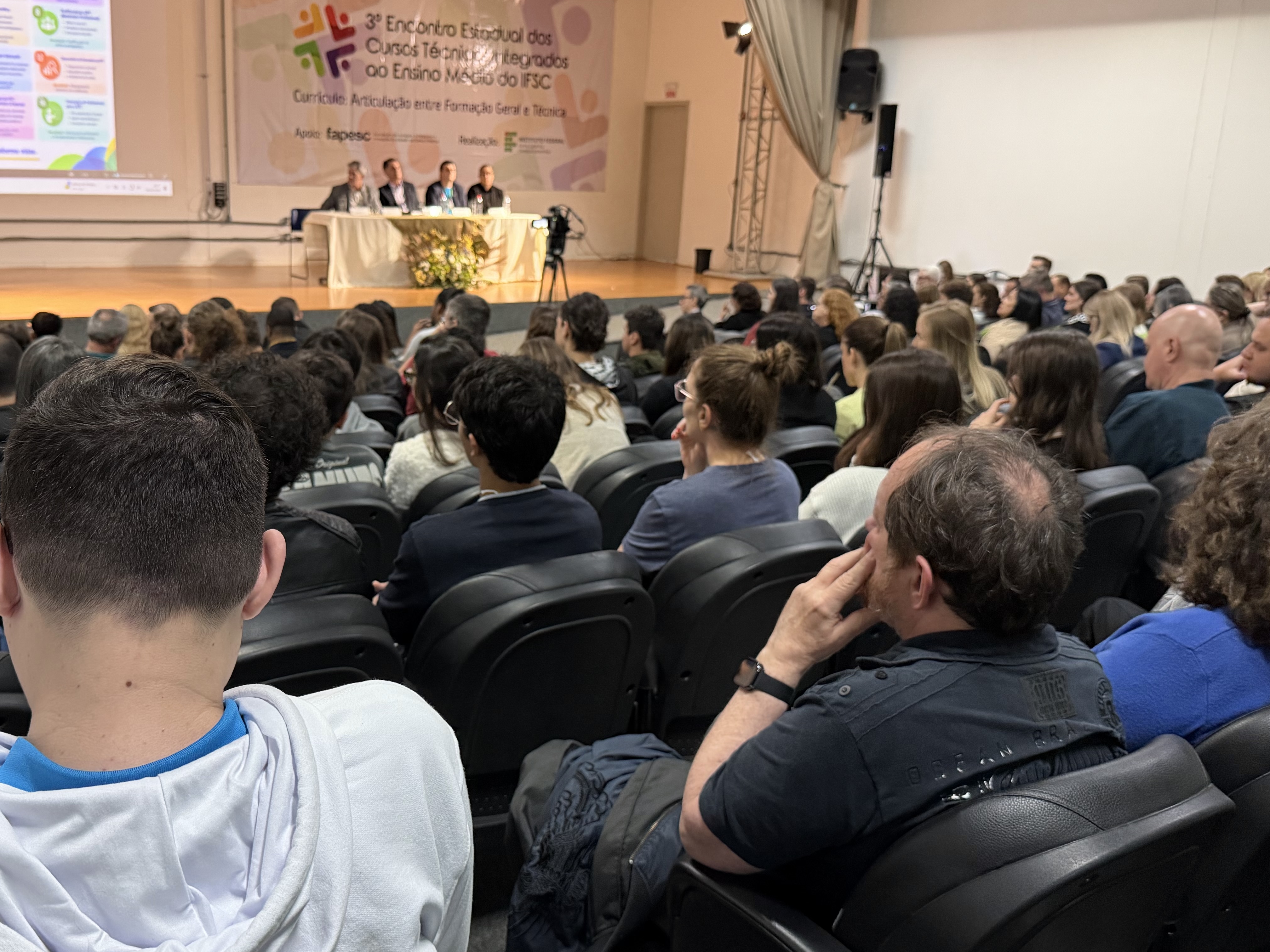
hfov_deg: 53.6
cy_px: 492
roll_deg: -1.6
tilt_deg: -15.3
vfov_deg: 41.8
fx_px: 1247
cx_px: 506
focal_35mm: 34
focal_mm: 6.76
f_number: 1.78
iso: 500
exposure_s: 1/60
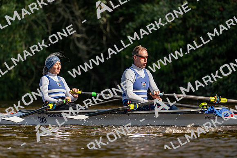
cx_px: 118
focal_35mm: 400
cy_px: 79
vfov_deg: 3.4
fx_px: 2634
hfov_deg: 5.2
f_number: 4.5
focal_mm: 400
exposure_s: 1/3200
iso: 500
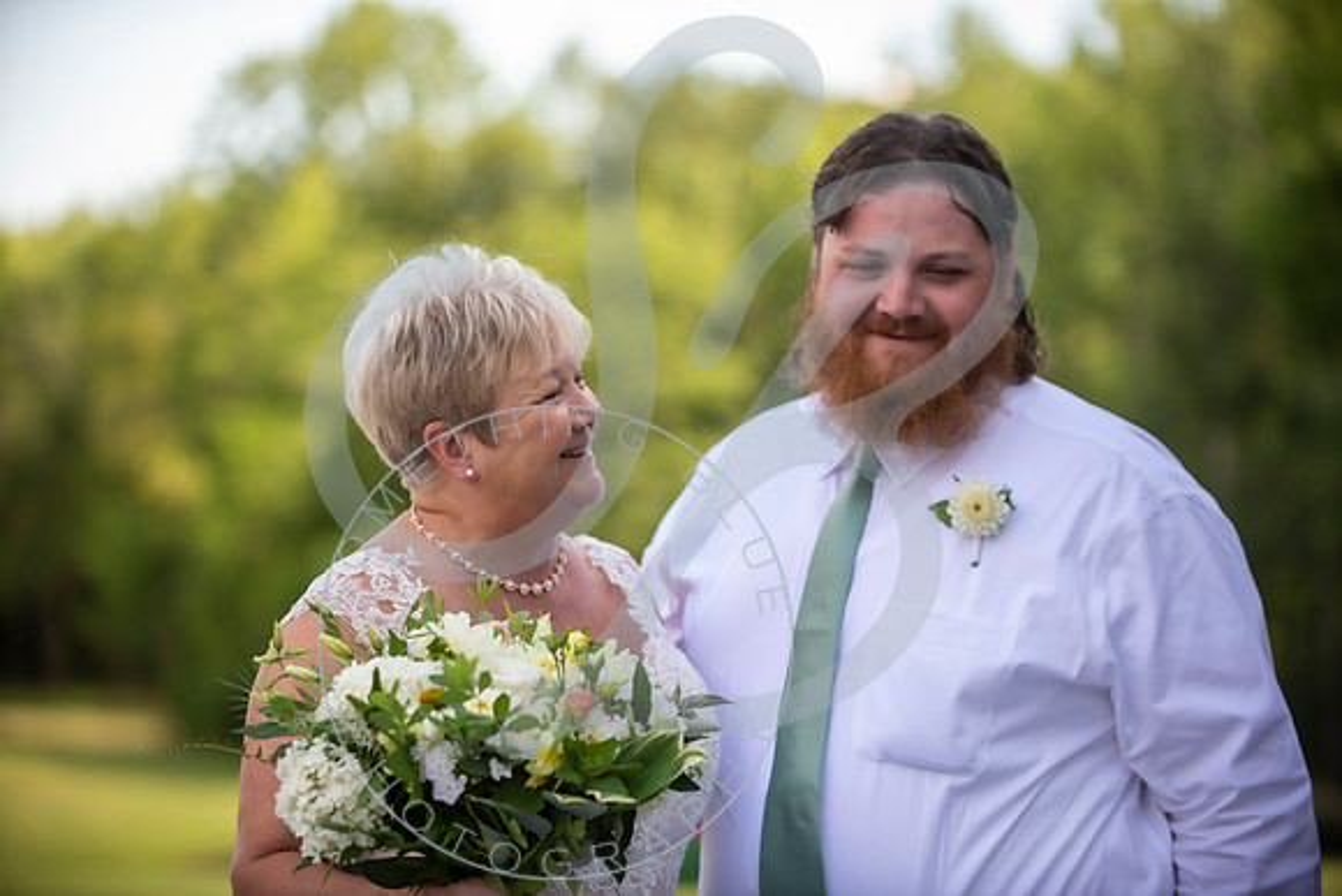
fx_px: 4325
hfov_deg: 17.6
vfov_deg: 11.8
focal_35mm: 116
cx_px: 671
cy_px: 448
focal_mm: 116
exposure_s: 1/800
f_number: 2.8
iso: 320
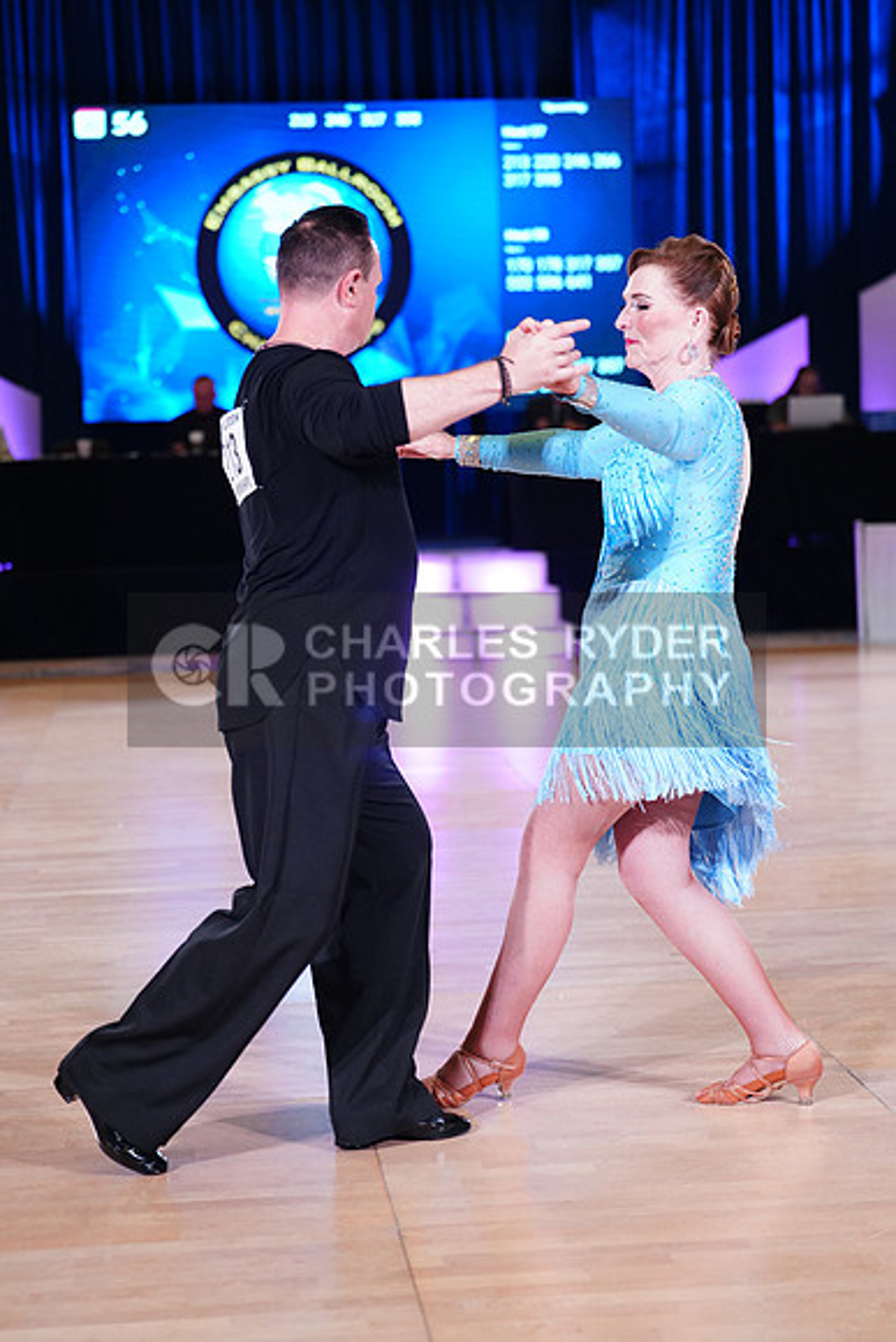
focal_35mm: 74
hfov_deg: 18.4
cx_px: 448
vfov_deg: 27.3
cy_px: 671
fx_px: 2761
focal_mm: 74
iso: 2000
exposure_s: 1/400
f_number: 2.8
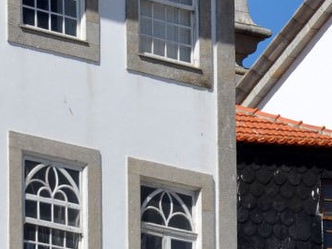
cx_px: 536
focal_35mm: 569
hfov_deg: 3.5
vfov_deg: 2.6
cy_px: 243
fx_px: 5461
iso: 200
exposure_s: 1/800
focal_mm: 70
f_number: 7.1
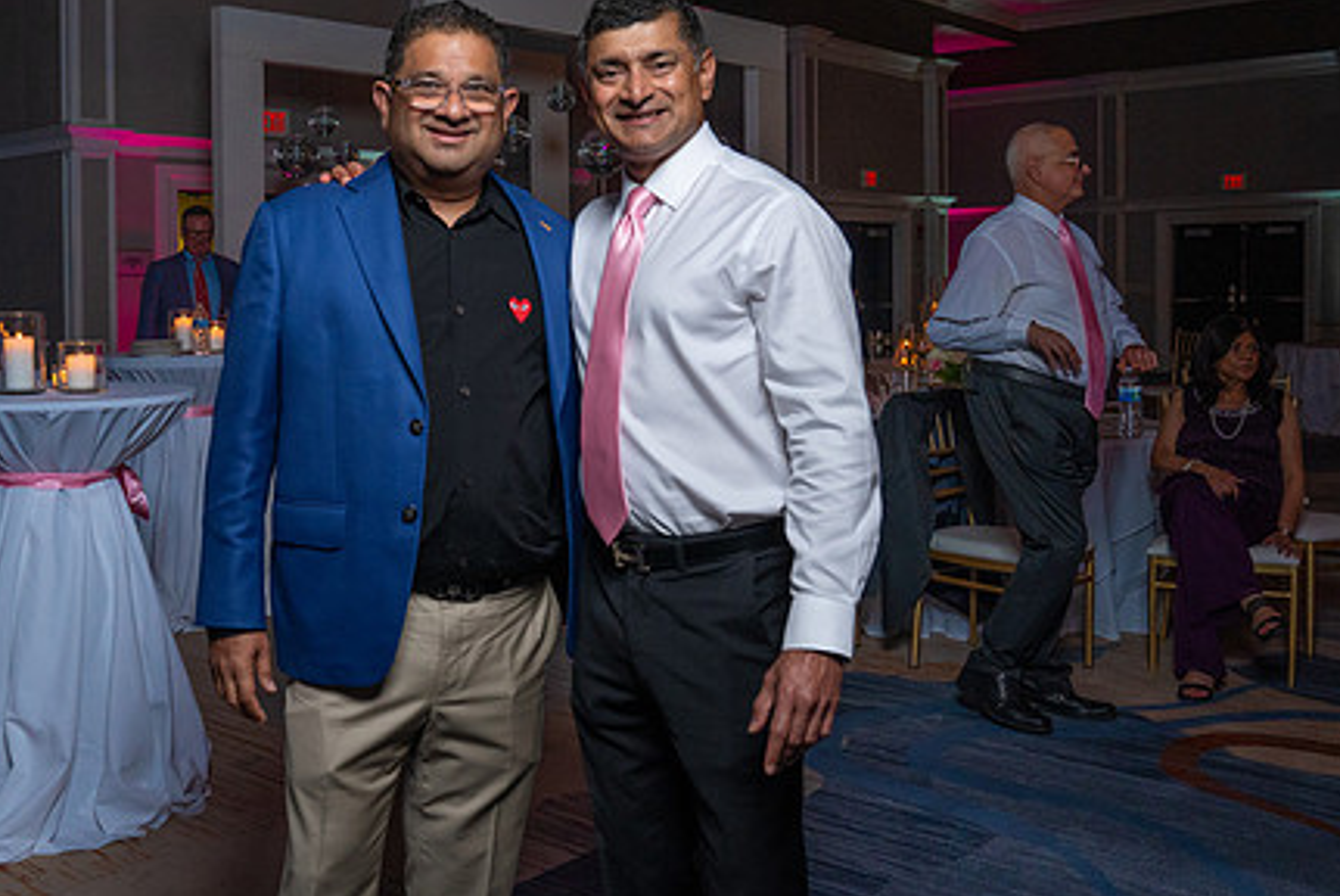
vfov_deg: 34.0
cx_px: 525
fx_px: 1453
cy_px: 319
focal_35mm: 39
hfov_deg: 49.2
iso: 2000
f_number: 5.6
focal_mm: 29
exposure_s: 1/200
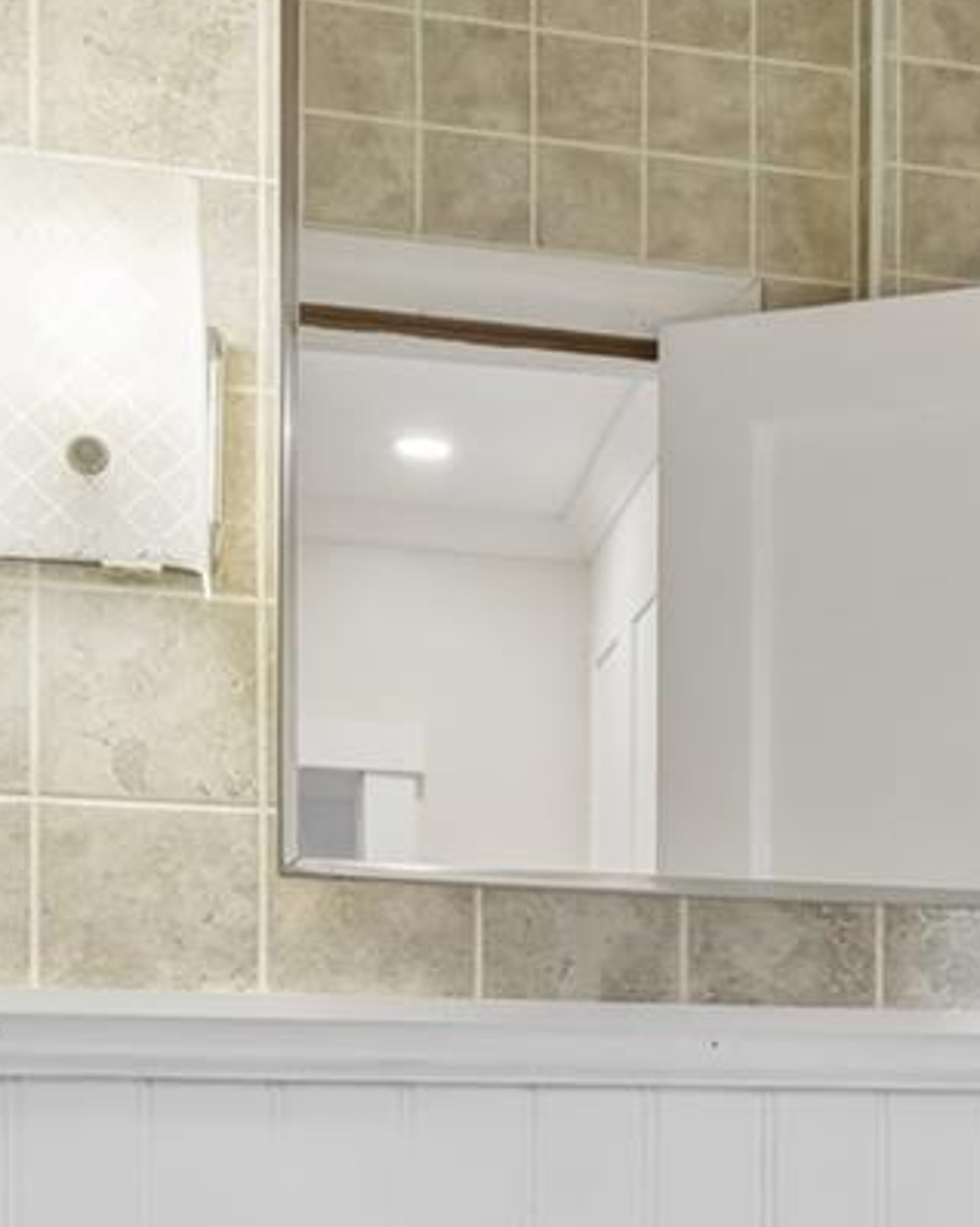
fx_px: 3157
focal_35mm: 87
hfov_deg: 16.4
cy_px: 1272
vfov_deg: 21.1
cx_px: 1365
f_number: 9
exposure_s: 1/20
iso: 250
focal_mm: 18
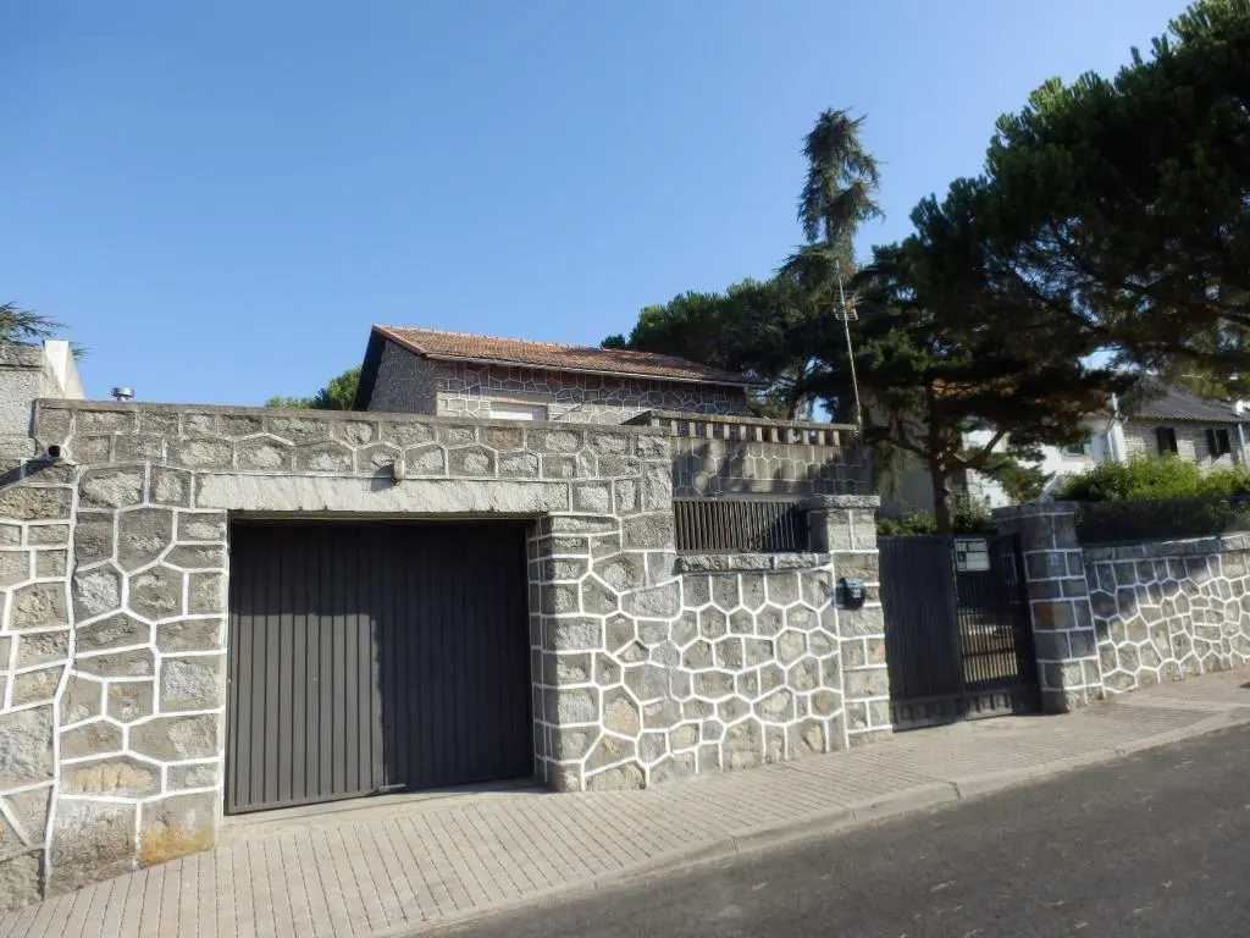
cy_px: 469
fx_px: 867
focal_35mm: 24
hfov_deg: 71.6
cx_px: 625
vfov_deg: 56.8
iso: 80
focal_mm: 4.2
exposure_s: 1/800
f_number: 3
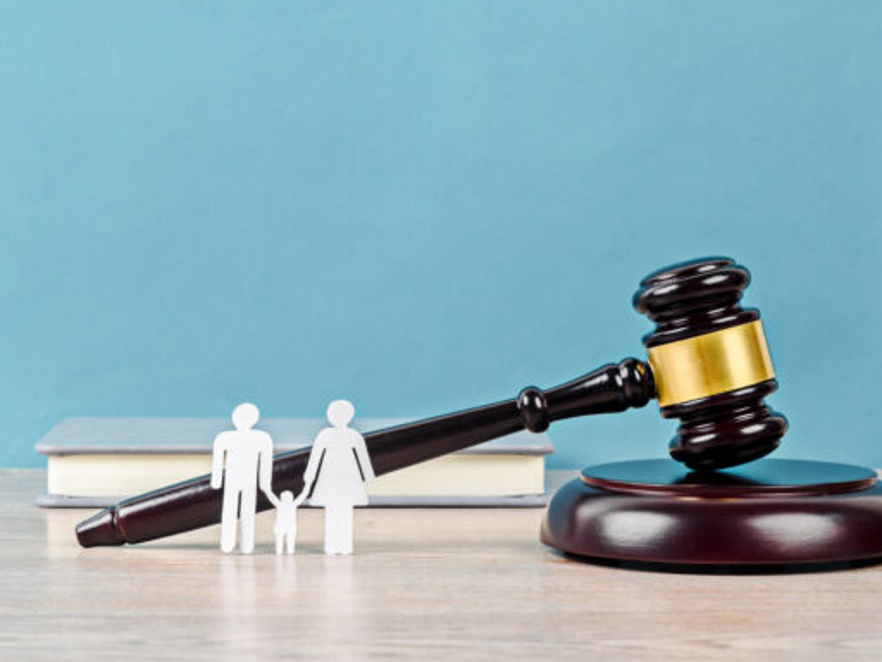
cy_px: 317
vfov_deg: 13.7
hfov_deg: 18.2
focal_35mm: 108
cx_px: 472
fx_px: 2752
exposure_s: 1/80
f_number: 10
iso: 125
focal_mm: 60
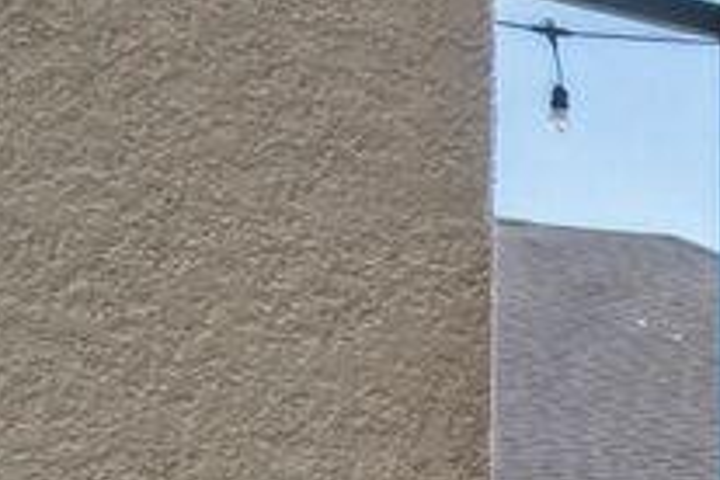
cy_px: 856
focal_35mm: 119
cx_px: 2090
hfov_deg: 11.4
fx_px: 2380
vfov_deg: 10.8
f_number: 8
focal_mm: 16
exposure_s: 1/200
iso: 400
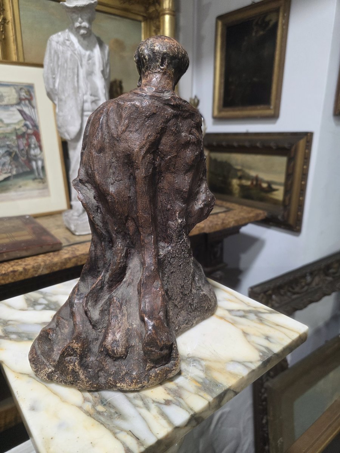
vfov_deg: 73.9
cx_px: 170
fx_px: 301
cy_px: 226
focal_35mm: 23
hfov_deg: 58.9
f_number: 1.7
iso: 250
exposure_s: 1/100
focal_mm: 6.3
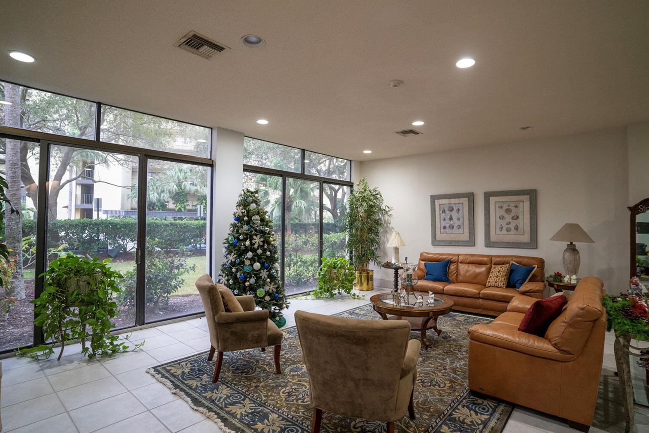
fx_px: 324
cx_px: 333
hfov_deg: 90.0
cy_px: 208
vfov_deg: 67.3
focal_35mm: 18
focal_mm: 17
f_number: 2.8
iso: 2000
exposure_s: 1/160
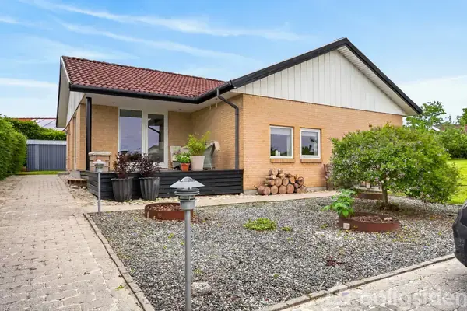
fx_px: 324
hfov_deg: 71.5
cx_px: 234
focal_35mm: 25
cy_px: 156
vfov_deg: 51.3
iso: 400
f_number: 8
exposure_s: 1/50
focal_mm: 25
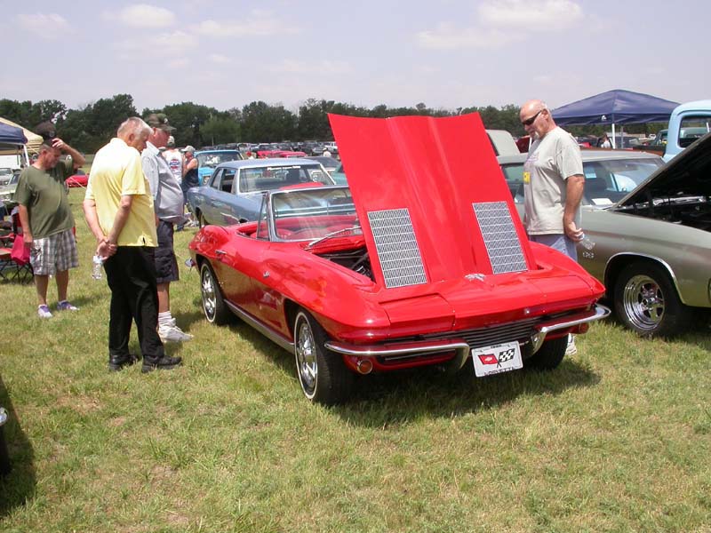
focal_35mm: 38
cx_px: 356
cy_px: 266
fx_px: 781
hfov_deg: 49.0
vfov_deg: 37.7
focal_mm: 7.85
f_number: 6.7
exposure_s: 1/374
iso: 100
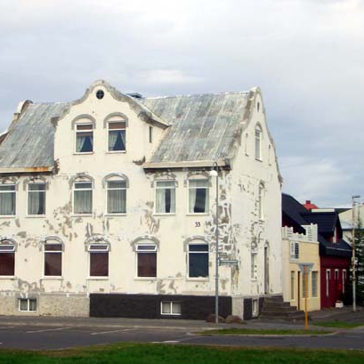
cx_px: 135
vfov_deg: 19.7
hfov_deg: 19.7
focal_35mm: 88
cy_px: 183
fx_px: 1047
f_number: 6.2
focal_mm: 12.2
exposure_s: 1/320
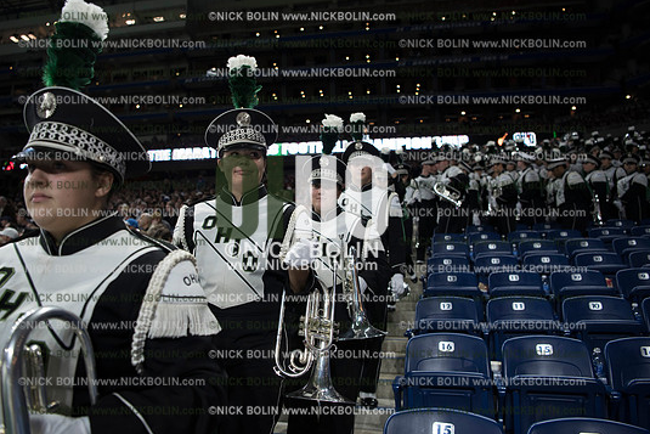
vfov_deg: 49.6
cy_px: 213
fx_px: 470
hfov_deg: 69.3
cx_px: 301
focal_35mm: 26
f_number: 2.8
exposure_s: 1/640
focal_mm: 24
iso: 1250
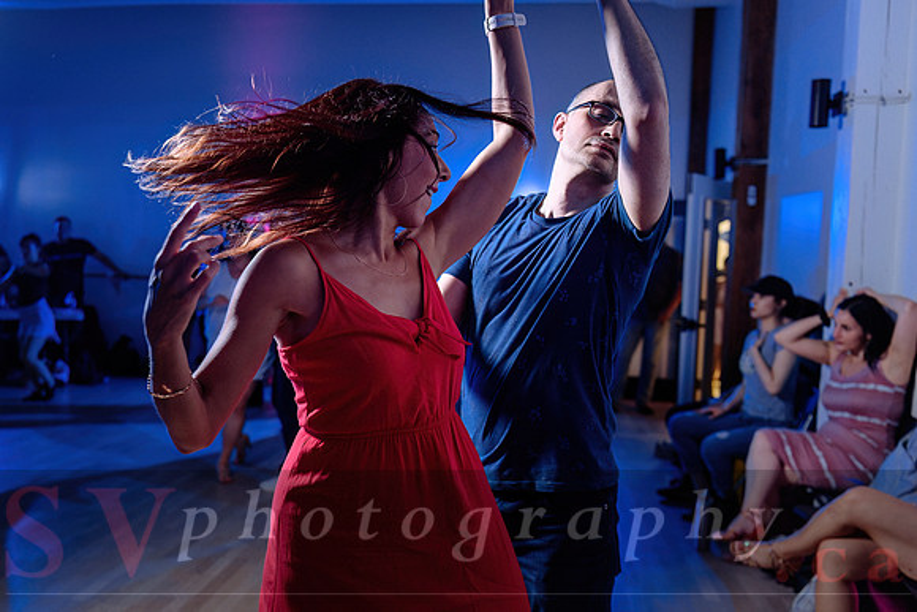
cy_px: 321
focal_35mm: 37
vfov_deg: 36.3
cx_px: 385
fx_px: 932
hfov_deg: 52.2
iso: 800
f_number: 2.8
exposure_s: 1/100
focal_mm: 31
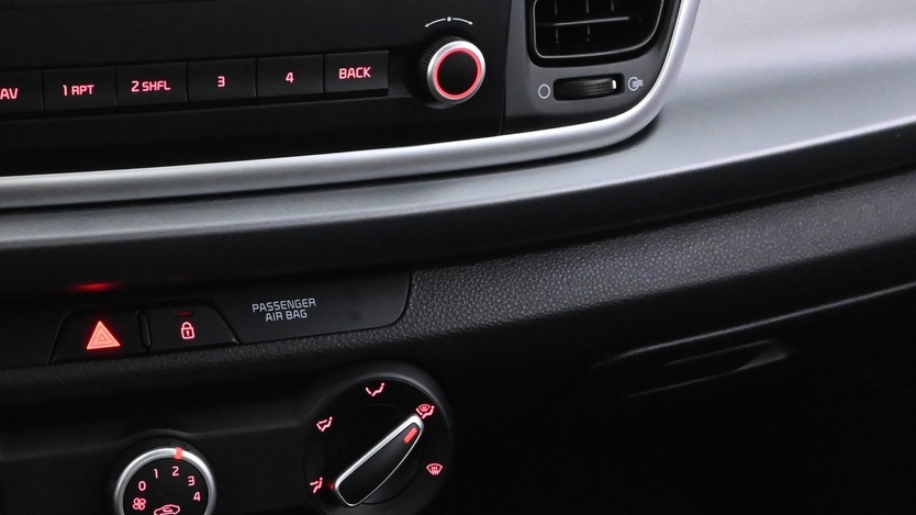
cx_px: 179
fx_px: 1445
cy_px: 335
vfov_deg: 20.2
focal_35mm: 60
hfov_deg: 34.1
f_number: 5.6
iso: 6400
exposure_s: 1/25
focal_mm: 19.5
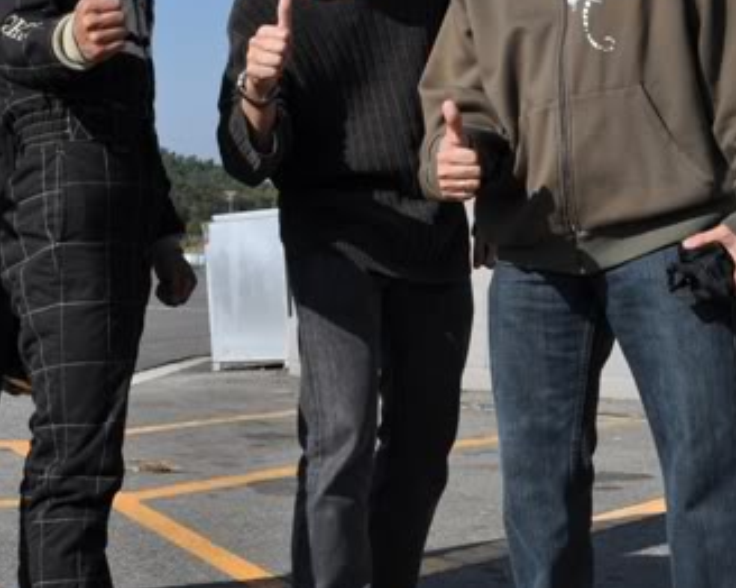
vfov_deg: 18.8
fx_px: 1763
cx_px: 168
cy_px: 146
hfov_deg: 23.3
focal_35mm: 81
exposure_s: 1/400
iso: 200
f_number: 10
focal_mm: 22
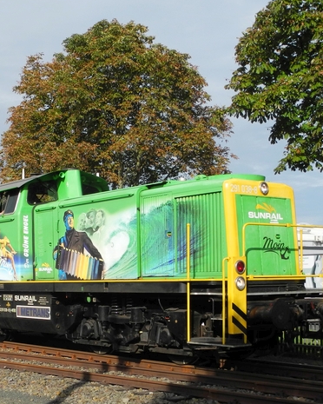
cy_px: 204
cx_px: 125
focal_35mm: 43
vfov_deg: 42.9
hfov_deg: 34.7
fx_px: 514
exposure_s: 1/1000
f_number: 4
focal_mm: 6.8
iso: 100
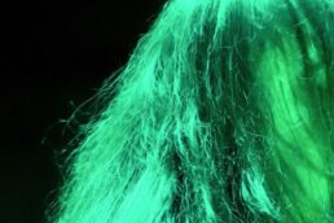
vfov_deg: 1.4
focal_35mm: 974
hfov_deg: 2.1
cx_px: 466
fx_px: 9036
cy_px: 241
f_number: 6.3
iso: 6400
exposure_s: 1/125
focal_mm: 218
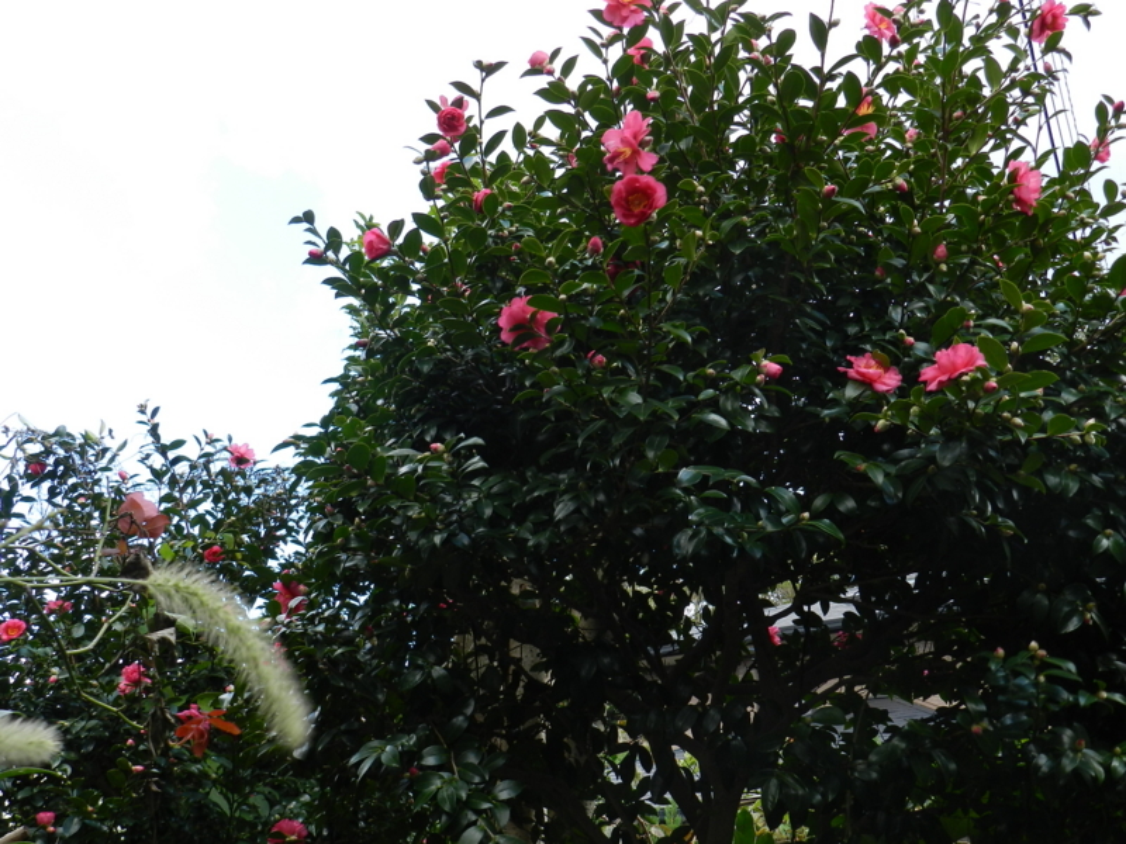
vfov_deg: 31.5
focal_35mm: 46
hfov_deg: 41.2
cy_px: 422
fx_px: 1496
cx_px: 563
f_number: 4.2
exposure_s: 1/200
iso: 160
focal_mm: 8.1
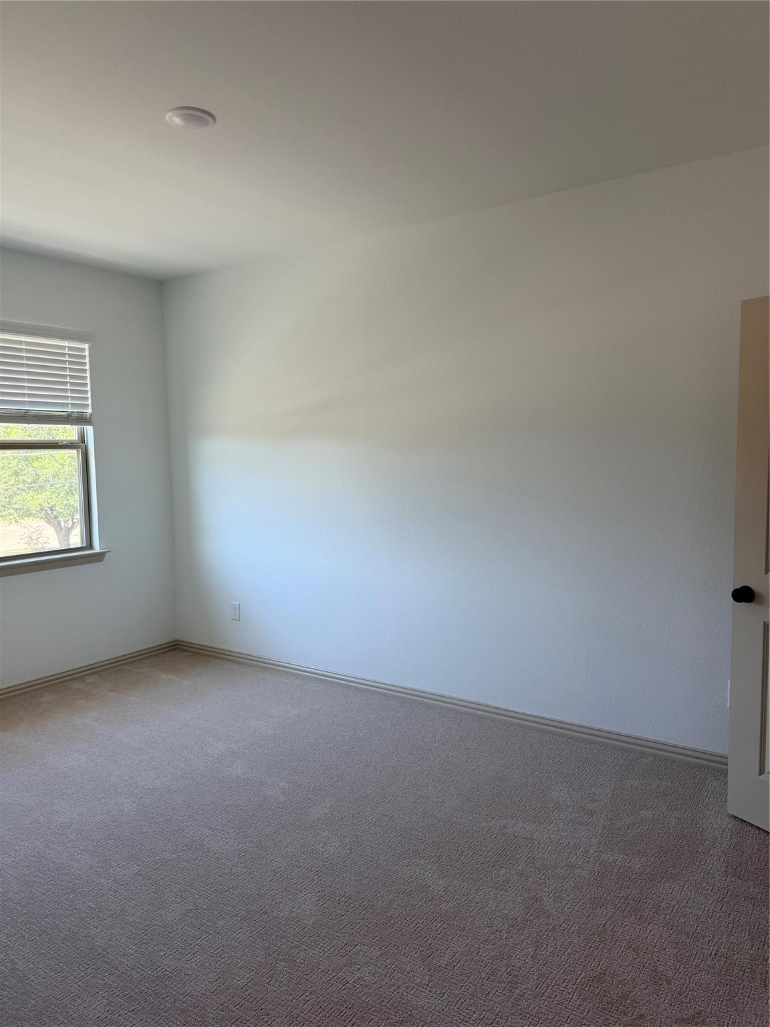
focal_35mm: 24
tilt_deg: -4.3
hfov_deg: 56.8
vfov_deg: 71.6
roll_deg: +0.0
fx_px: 712
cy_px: 514
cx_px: 385
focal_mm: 6.76
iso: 80
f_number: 1.78
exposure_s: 1/120
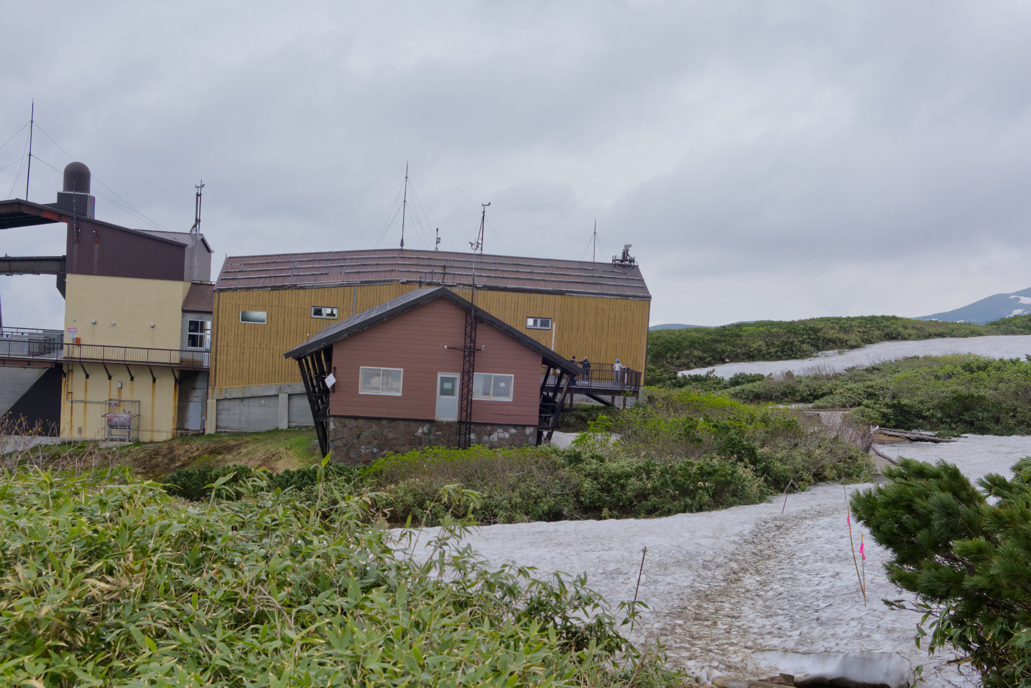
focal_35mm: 31
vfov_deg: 42.3
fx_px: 888
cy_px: 344
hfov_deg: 60.3
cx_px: 516
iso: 125
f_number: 5.6
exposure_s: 1/350
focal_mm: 20.5
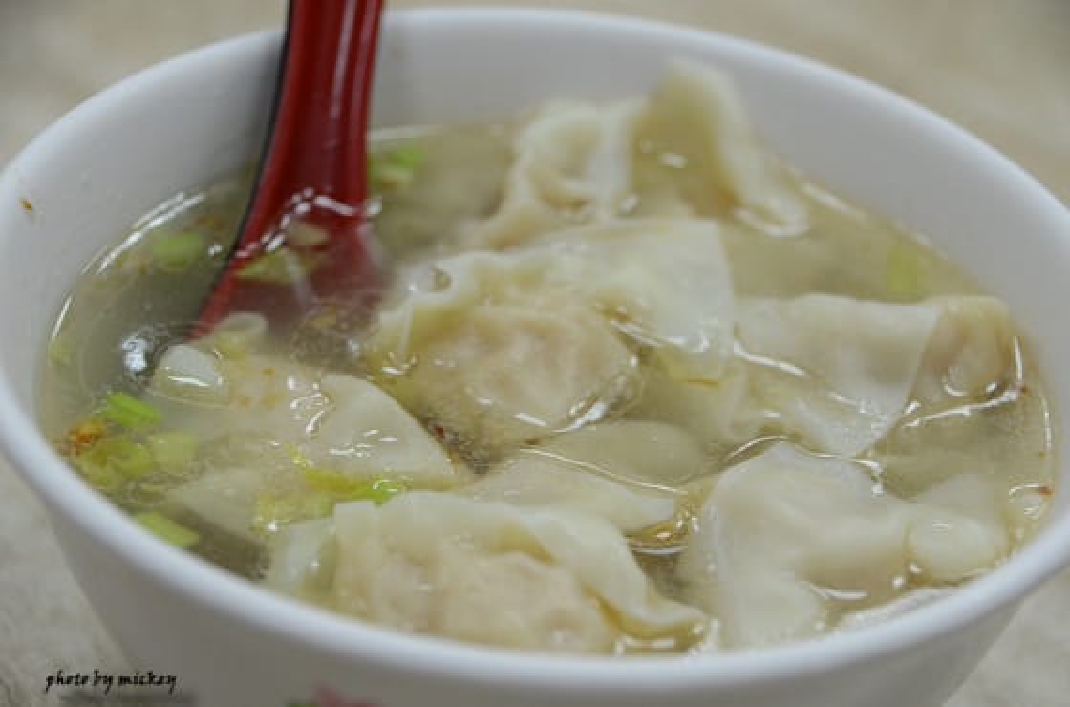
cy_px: 354
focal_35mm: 117
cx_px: 535
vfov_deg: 11.6
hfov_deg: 17.5
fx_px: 3468
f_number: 5.3
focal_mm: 78
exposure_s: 1/60
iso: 400
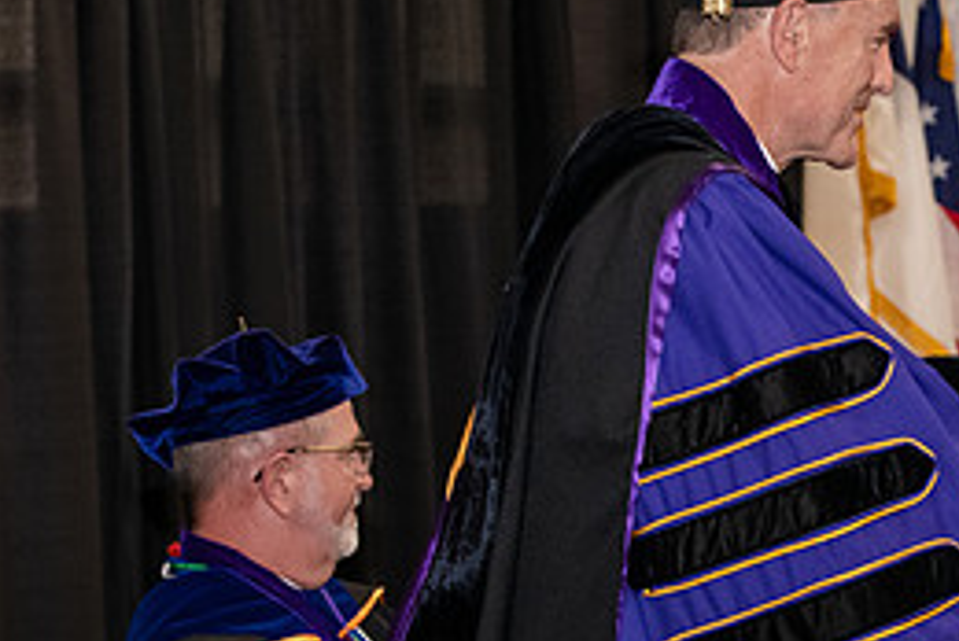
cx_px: 1025
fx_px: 4160
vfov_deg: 8.8
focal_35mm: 156
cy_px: 389
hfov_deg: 12.9
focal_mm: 70
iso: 2500
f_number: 5
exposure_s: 1/200
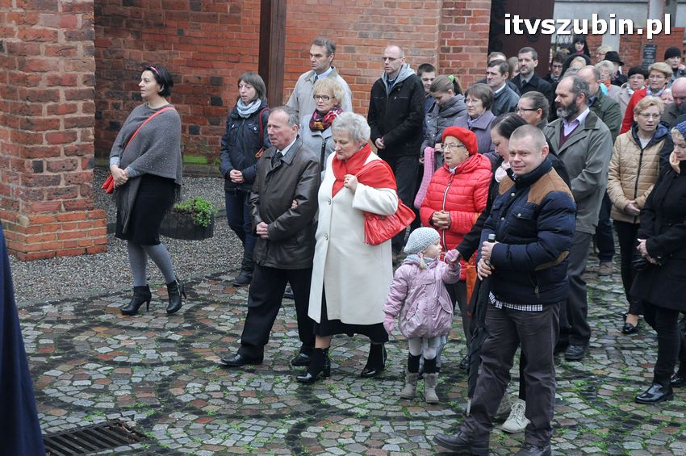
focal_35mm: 72
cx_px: 343
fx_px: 1371
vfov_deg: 18.9
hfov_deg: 28.1
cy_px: 228
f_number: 7.1
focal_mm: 48
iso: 1600
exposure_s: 1/200
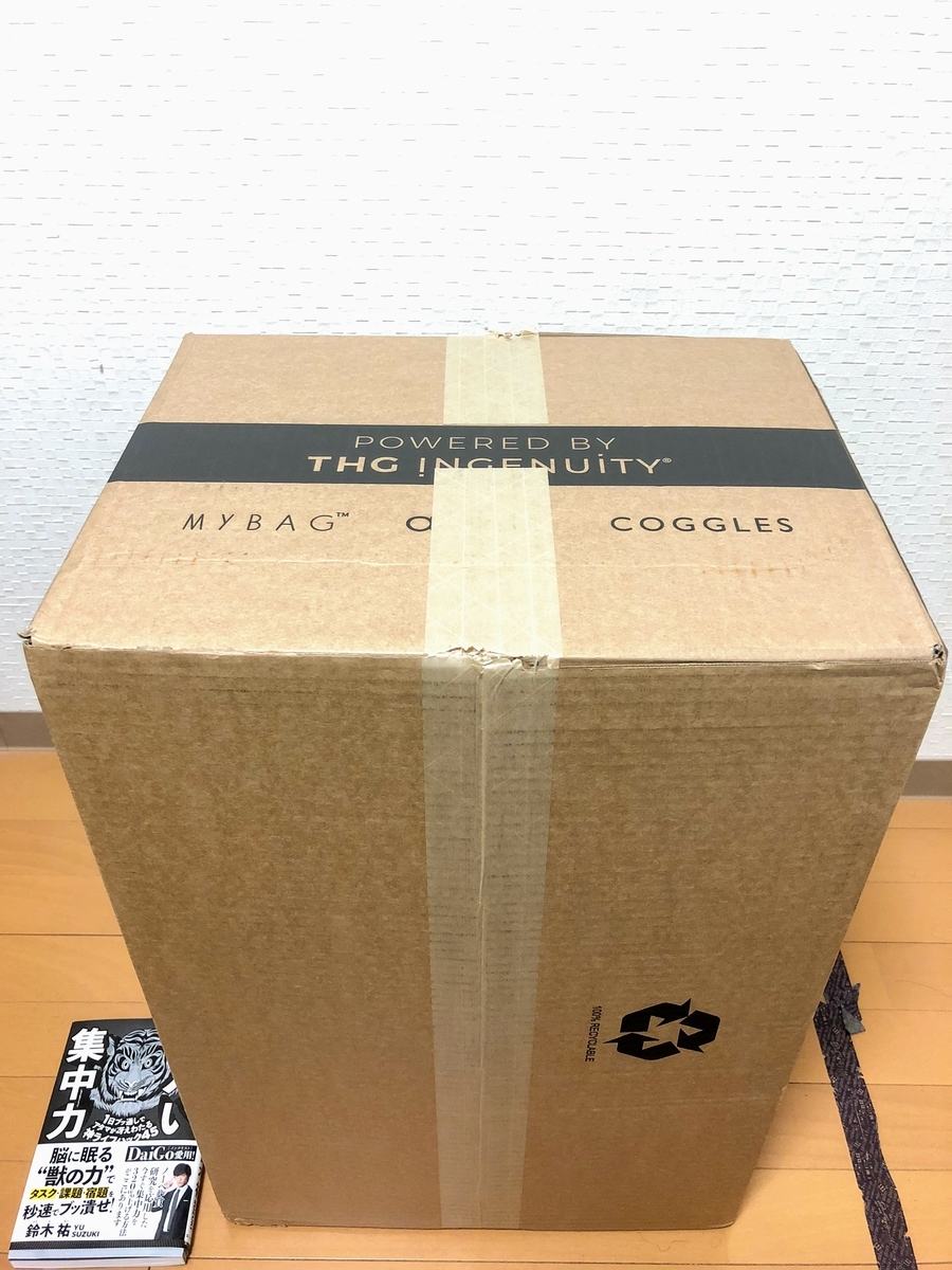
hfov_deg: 49.7
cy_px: 635
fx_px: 1027
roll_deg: -0.4
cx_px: 476
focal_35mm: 28
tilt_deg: -39.1
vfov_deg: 63.4
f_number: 1.8
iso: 100
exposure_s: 1/14
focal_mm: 3.99
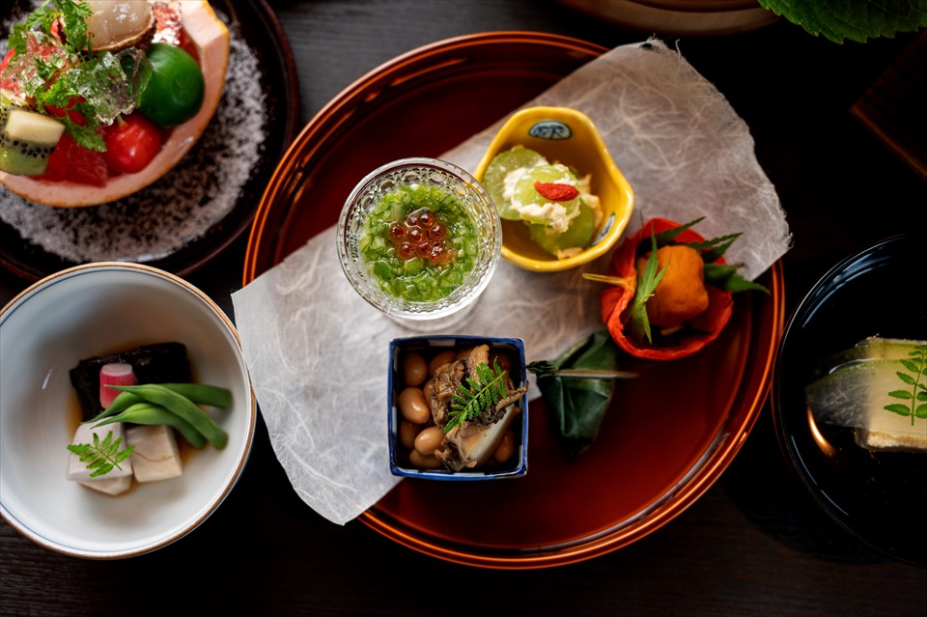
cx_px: 464
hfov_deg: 40.4
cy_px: 308
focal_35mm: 49
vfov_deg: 27.5
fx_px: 1261
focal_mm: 49
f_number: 4
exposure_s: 1/160
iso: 250
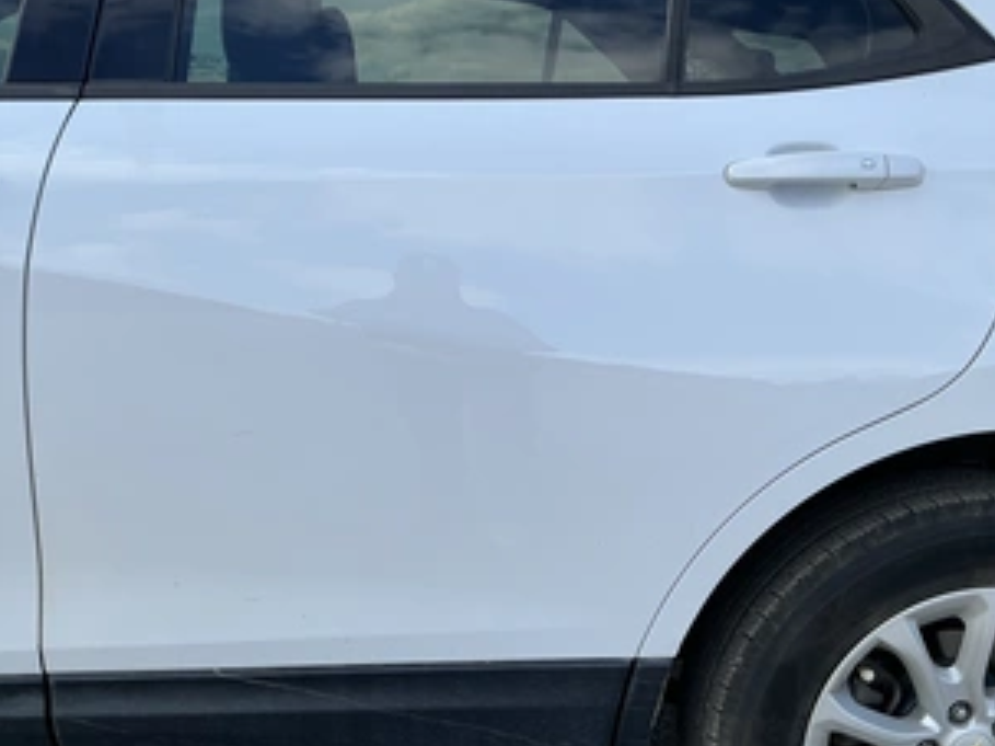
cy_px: 424
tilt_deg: -12.1
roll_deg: -2.3
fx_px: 1063
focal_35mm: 37
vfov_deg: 38.6
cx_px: 489
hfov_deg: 50.2
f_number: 1.8
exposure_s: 1/1015
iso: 25
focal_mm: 3
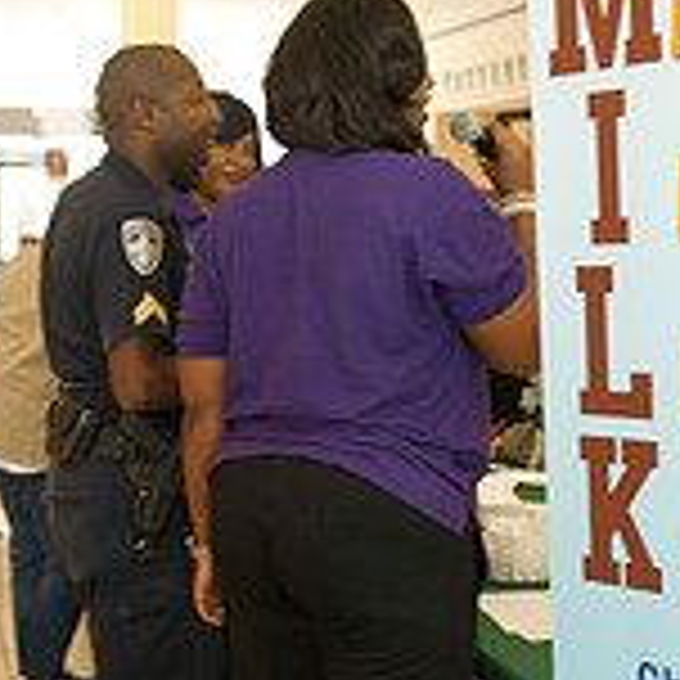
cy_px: 365
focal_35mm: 72
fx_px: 1600
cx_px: 302
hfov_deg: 24.0
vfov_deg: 24.0
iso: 1250
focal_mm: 22
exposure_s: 1/160
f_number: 2.8
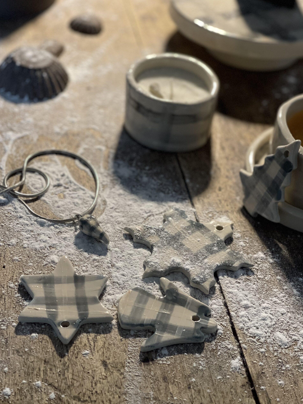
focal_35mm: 65
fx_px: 759
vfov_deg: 29.8
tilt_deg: -42.0
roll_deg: -6.6
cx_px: 150
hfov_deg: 22.6
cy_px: 201
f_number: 2.2
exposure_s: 1/32
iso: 400
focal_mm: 7.5
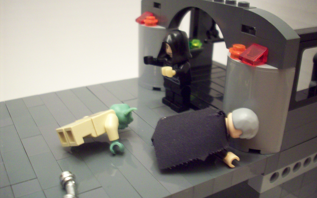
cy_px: 94
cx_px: 161
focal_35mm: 40
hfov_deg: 49.3
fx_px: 346
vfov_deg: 32.0
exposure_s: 1/8
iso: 200
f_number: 2.8
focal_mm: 6.2
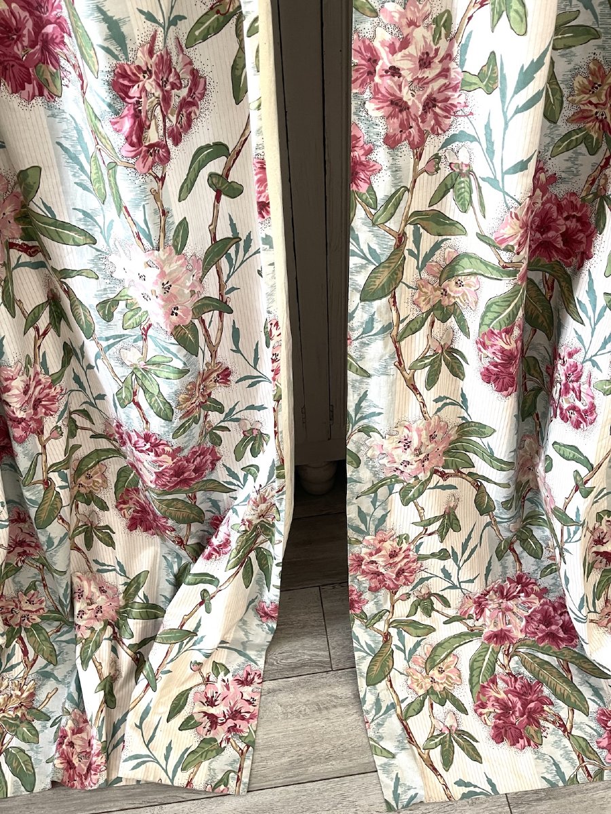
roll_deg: +2.2
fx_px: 588
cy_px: 407
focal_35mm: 25
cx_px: 306
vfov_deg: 69.4
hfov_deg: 54.9
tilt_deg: -44.5
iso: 200
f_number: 1.6
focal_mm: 5.1
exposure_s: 1/60
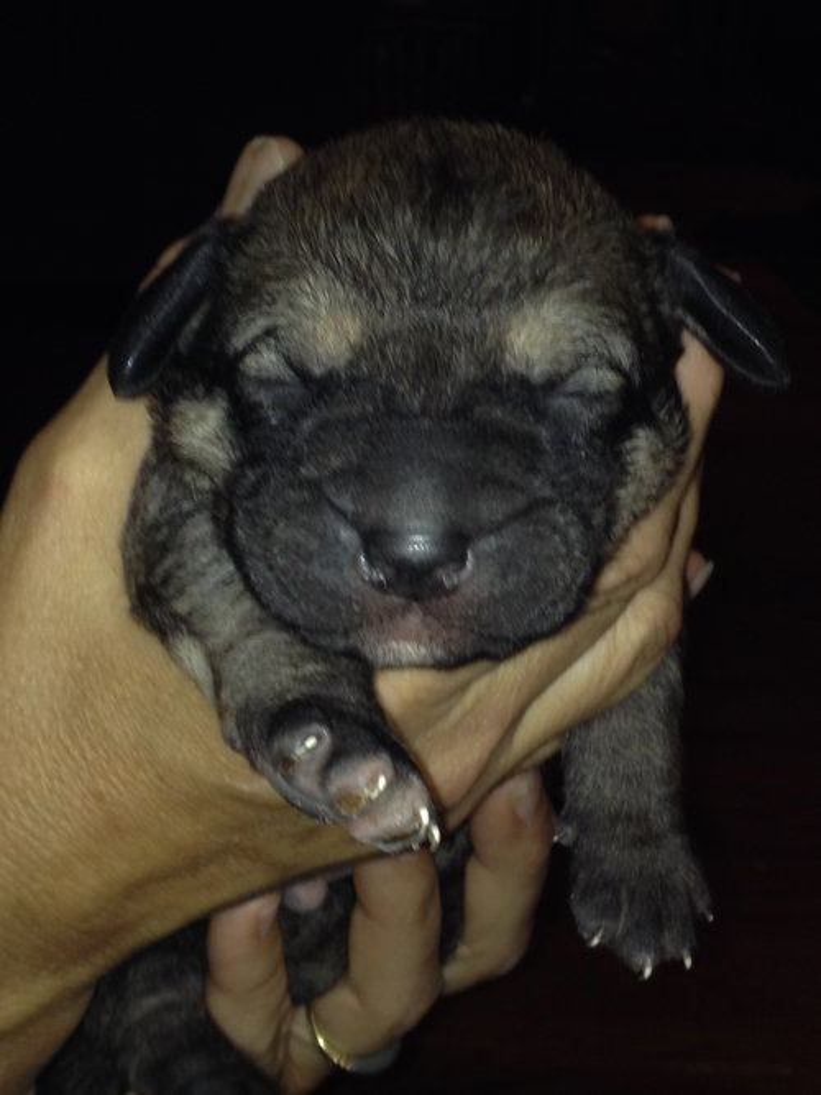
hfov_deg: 40.7
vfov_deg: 52.6
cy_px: 548
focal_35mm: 35
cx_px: 410
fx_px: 1107
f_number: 2.4
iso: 50
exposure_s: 1/22
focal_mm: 4.28
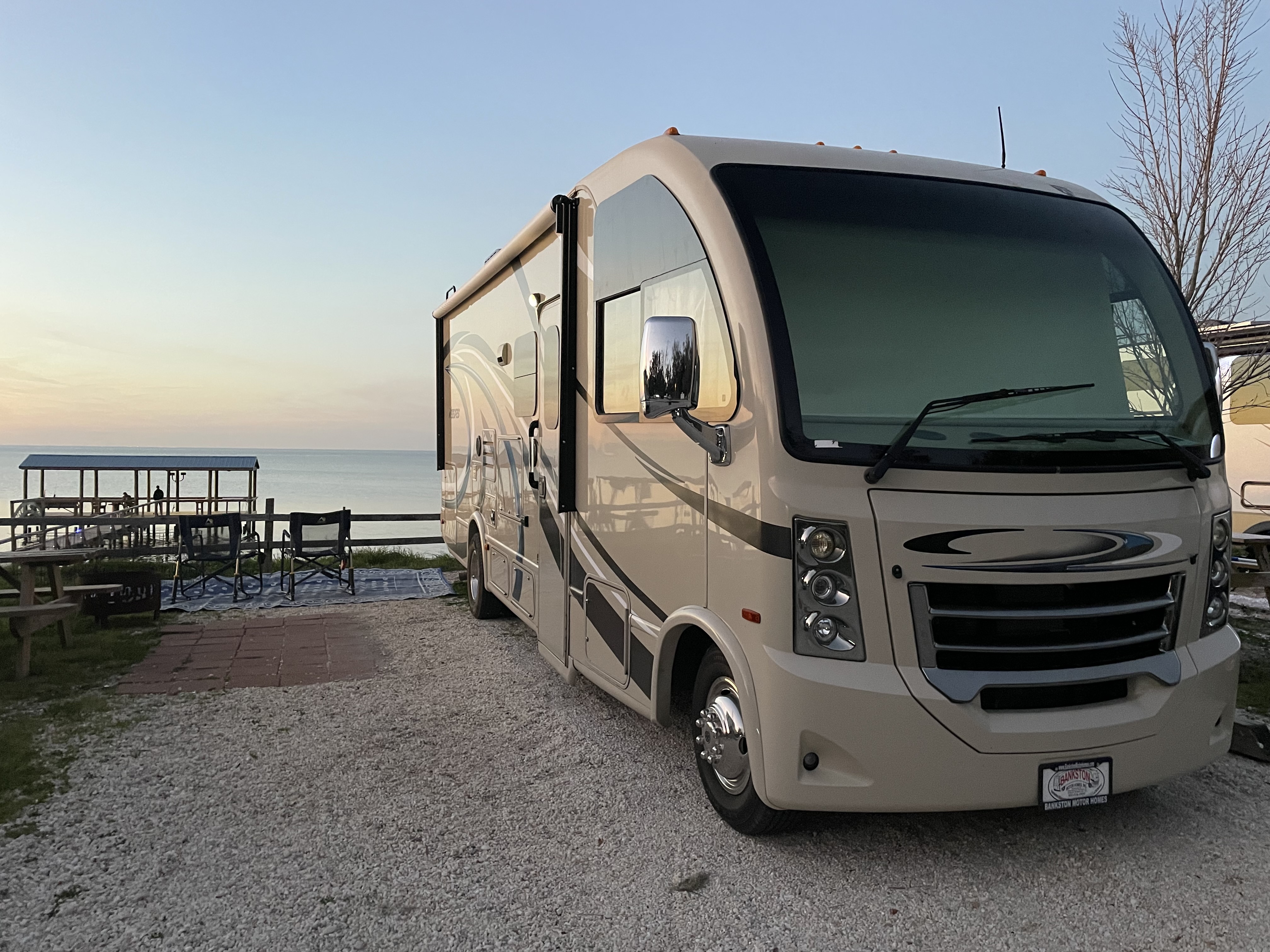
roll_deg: -0.8
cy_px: 476
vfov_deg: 53.1
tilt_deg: -0.4
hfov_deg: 67.3
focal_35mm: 26
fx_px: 954
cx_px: 635
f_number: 1.6
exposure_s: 1/38
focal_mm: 4.2
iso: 640
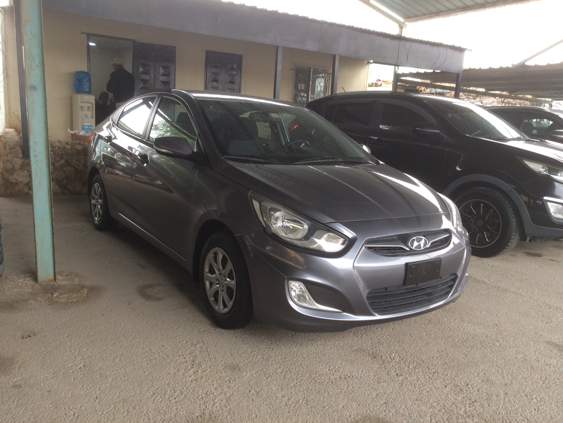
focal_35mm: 29
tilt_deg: -11.9
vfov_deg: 48.2
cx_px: 282
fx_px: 472
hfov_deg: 61.7
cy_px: 212
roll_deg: -2.2
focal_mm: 4.15
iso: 64
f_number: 2.2
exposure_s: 1/100
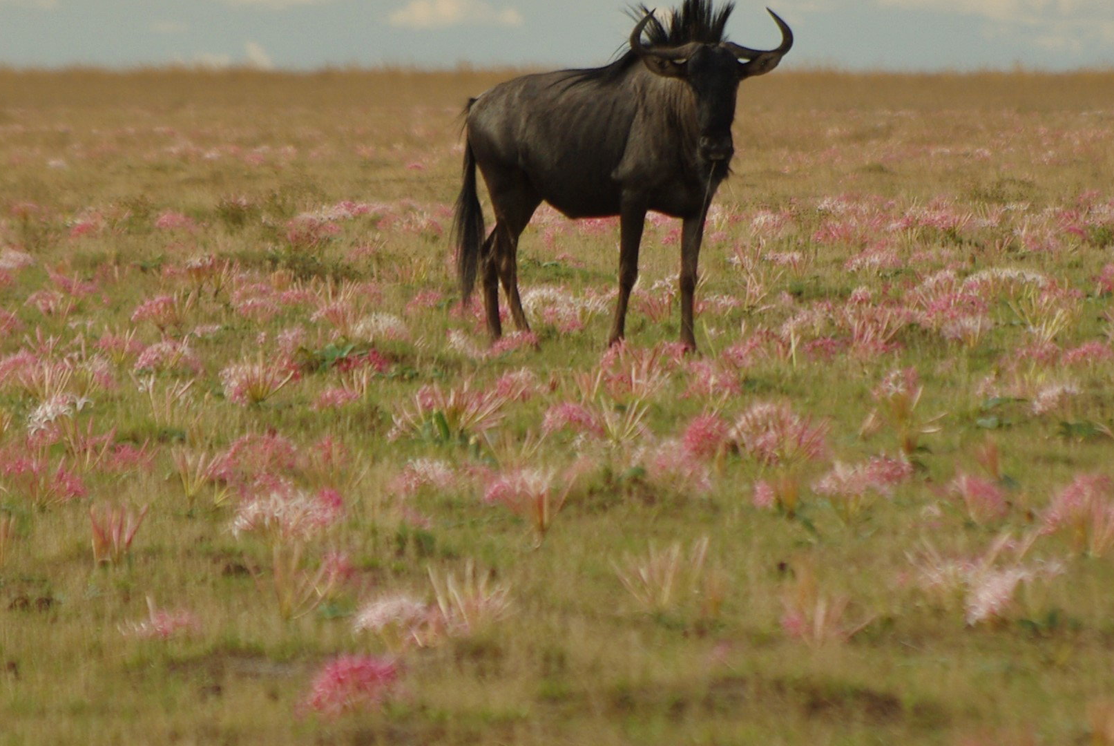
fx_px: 22308
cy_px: 204
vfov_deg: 1.9
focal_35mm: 720
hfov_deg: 2.9
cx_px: 515
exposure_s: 1/500
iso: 200
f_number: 6.7
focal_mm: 200
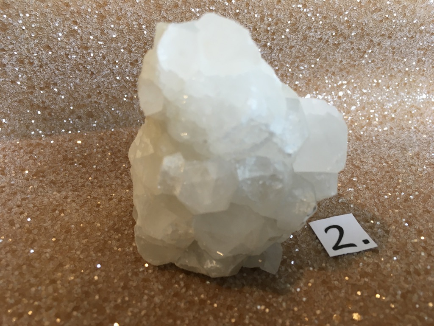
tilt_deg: -28.3
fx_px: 364
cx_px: 217
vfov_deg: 48.2
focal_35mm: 29
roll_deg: +0.1
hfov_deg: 61.7
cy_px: 163
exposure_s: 1/33
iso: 64
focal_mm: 4.15
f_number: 2.2
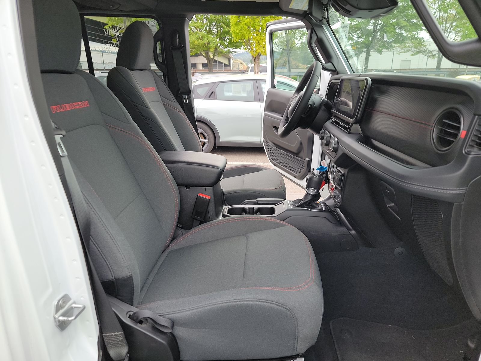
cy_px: 180
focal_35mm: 24
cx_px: 240
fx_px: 333
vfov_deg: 56.8
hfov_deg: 71.6
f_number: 1.8
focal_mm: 6.7
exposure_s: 1/119
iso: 64
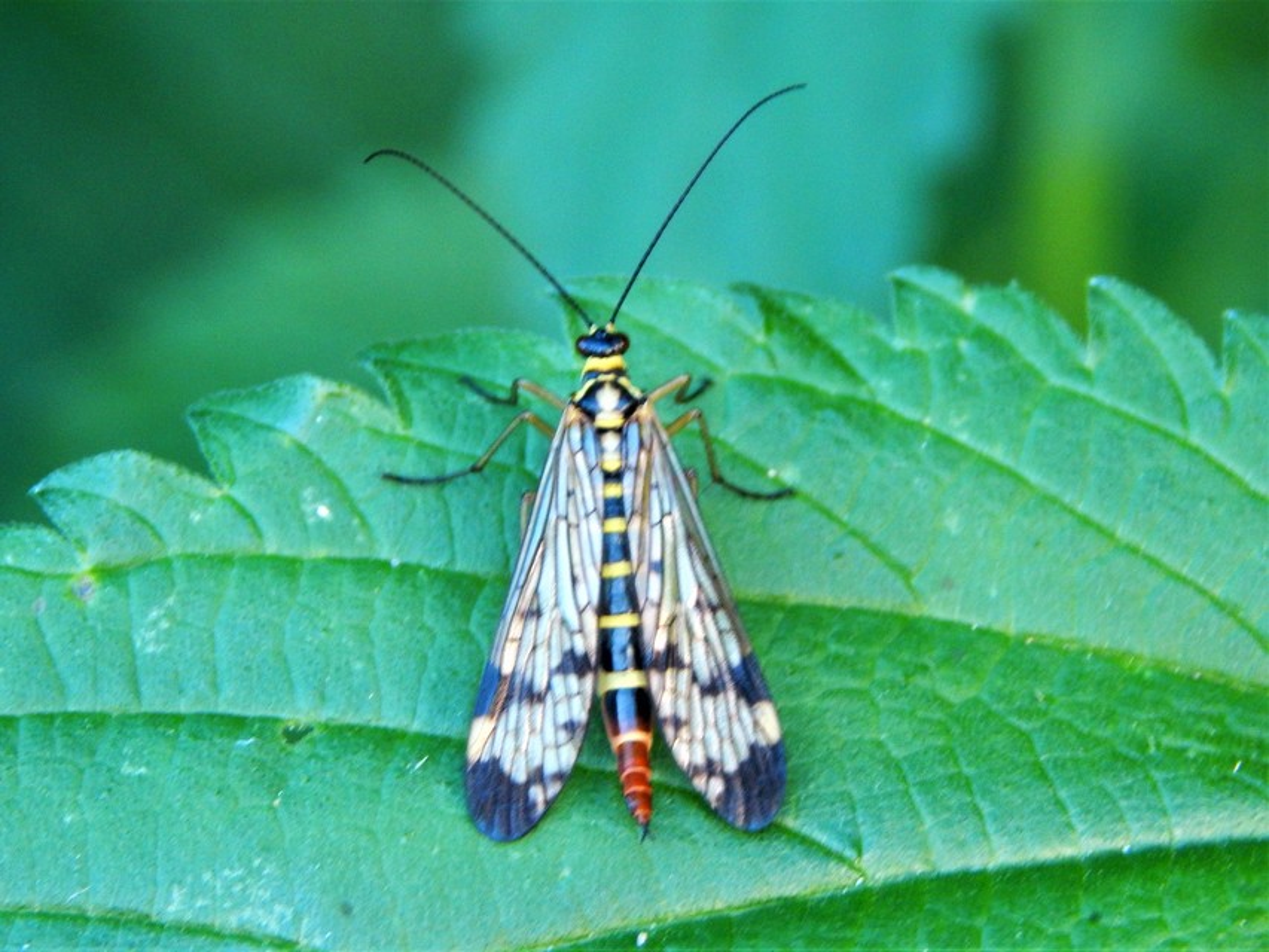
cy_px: 476
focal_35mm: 182
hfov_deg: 10.9
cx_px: 634
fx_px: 6673
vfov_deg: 8.2
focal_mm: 32.8
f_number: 5.3
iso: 400
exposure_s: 1/25
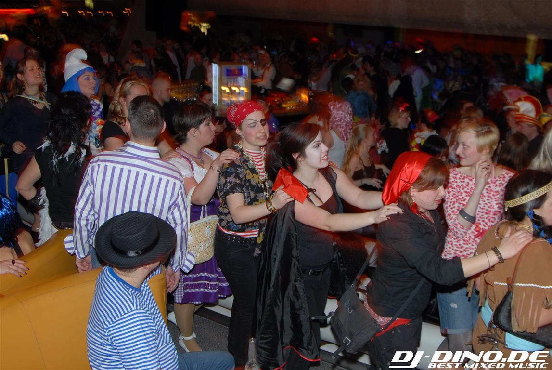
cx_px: 276
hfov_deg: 53.1
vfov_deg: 37.0
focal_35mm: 36
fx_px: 553
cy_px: 185
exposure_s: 1/4
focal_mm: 24
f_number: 5.6
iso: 200
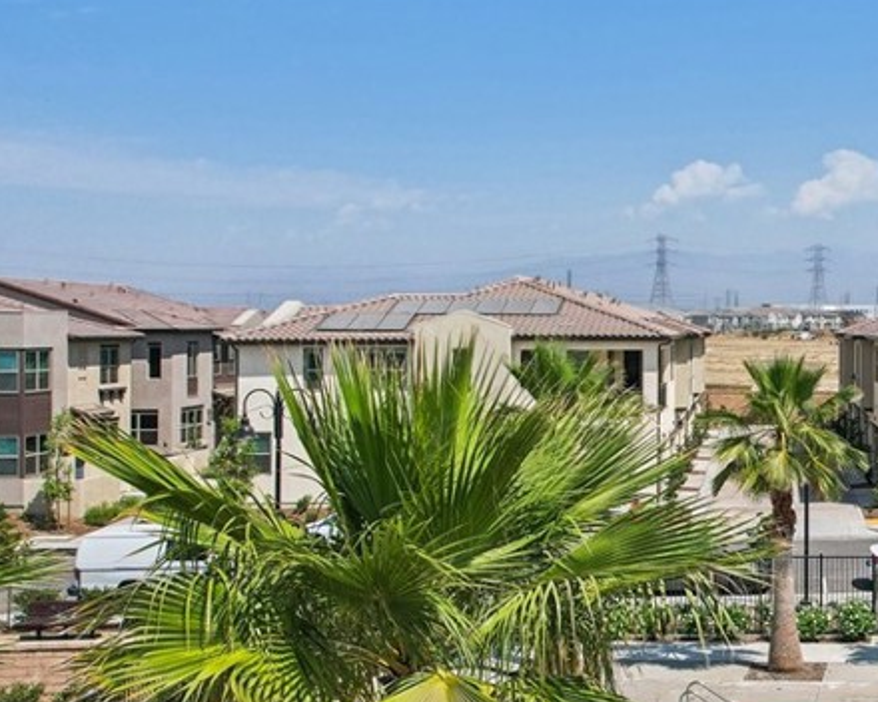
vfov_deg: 30.3
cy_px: 606
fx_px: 1247
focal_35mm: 48
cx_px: 918
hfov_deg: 34.5
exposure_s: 1/3000
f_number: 2.8
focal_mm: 8.4
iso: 110
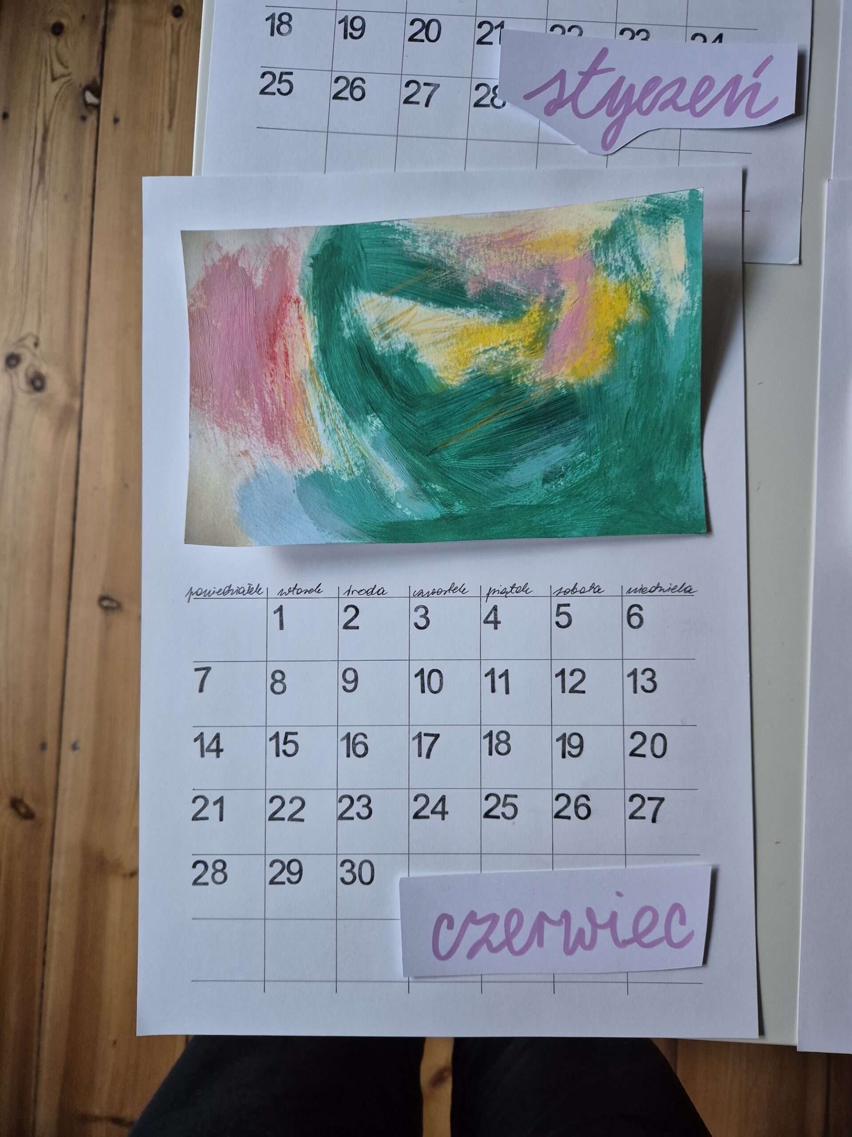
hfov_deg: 58.9
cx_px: 426
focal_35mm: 23
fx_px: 755
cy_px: 568
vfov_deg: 73.9
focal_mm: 5.4
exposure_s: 1/100
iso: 640
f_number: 1.8
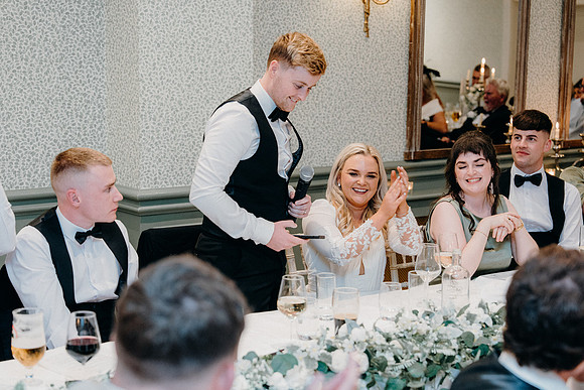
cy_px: 195
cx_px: 292
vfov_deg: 19.5
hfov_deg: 28.8
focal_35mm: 70
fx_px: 1136
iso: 2500
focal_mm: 70
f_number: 3.5
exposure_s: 1/160
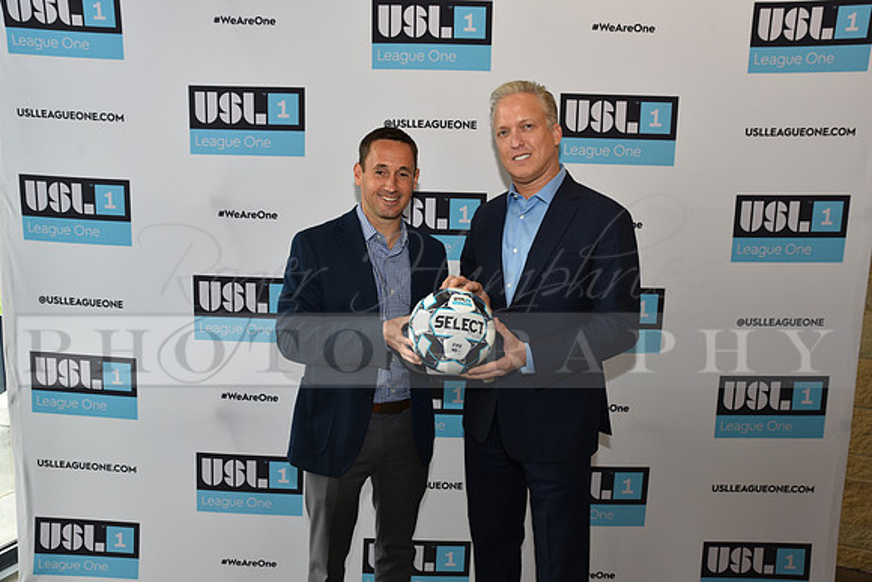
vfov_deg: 45.0
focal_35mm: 29
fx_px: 703
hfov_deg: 63.6
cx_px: 436
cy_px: 291
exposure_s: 1/60
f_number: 5.6
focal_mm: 29
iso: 400
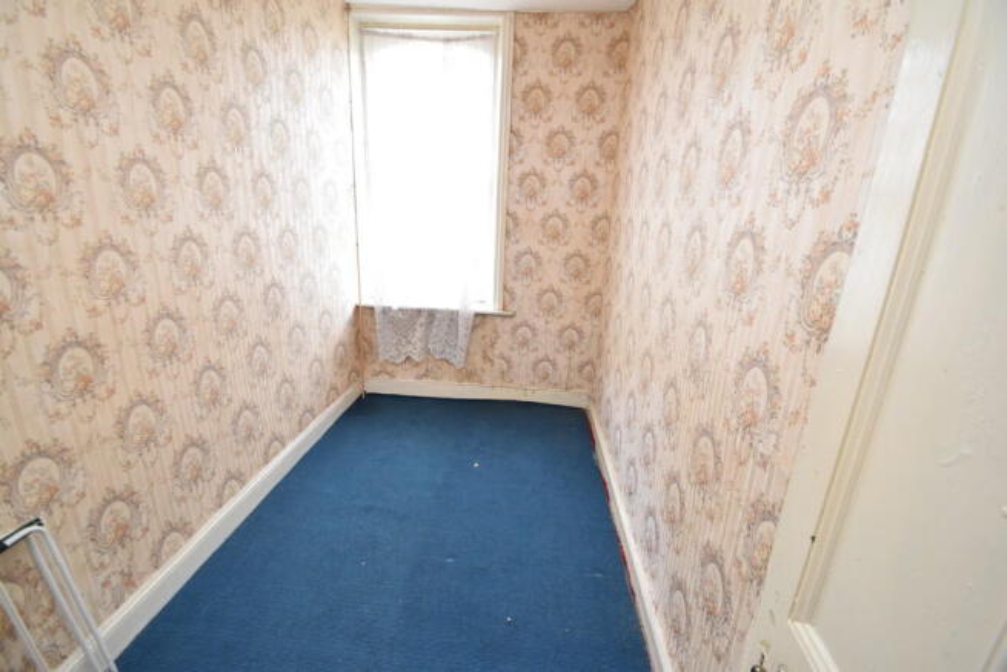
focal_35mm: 15
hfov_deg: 100.4
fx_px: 420
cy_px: 336
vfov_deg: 77.4
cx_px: 504
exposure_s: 1/100
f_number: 5
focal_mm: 10
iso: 800
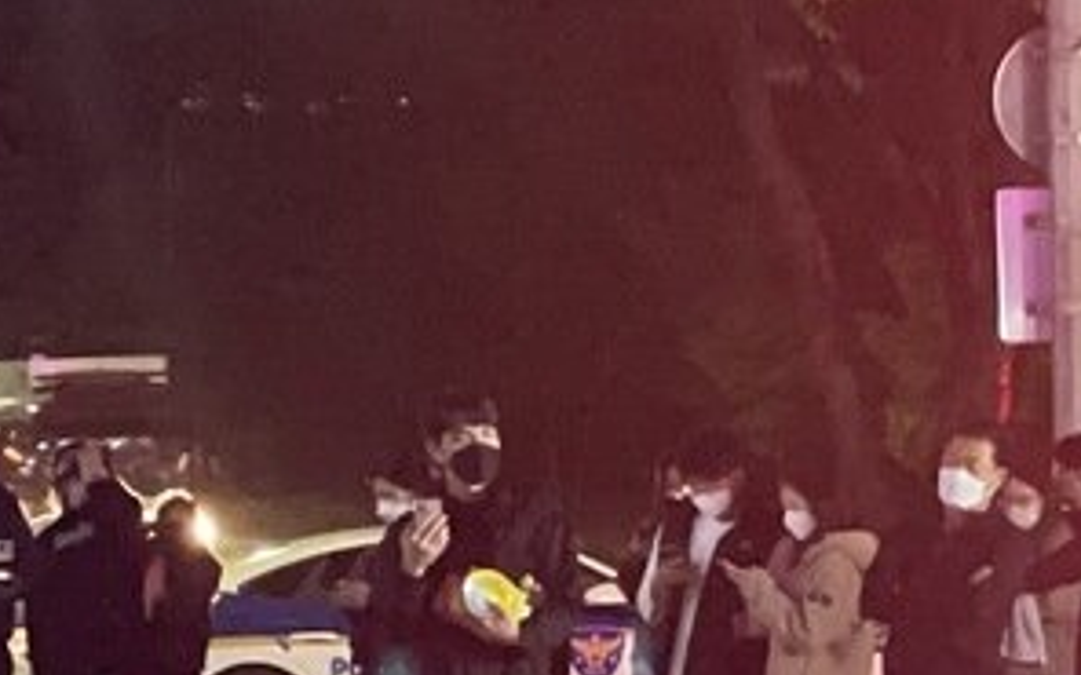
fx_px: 7689
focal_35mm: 261
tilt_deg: +0.6
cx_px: 1771
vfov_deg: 5.0
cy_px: 441
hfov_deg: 7.8
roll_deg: -0.1
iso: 500
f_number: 2
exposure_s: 1/18
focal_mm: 6
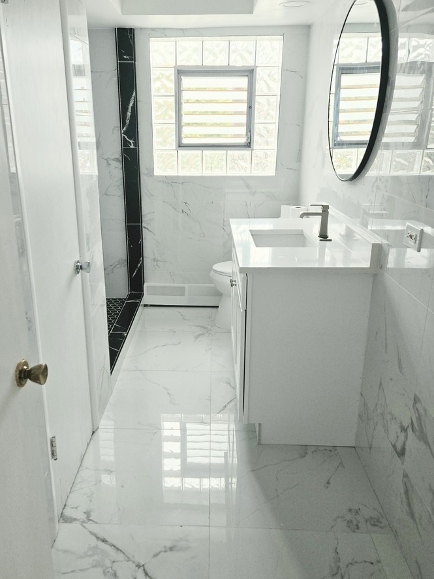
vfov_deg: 63.4
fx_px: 468
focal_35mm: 28
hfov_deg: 49.6
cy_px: 278
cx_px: 191
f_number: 1.8
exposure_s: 1/508
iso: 100
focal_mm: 5.4
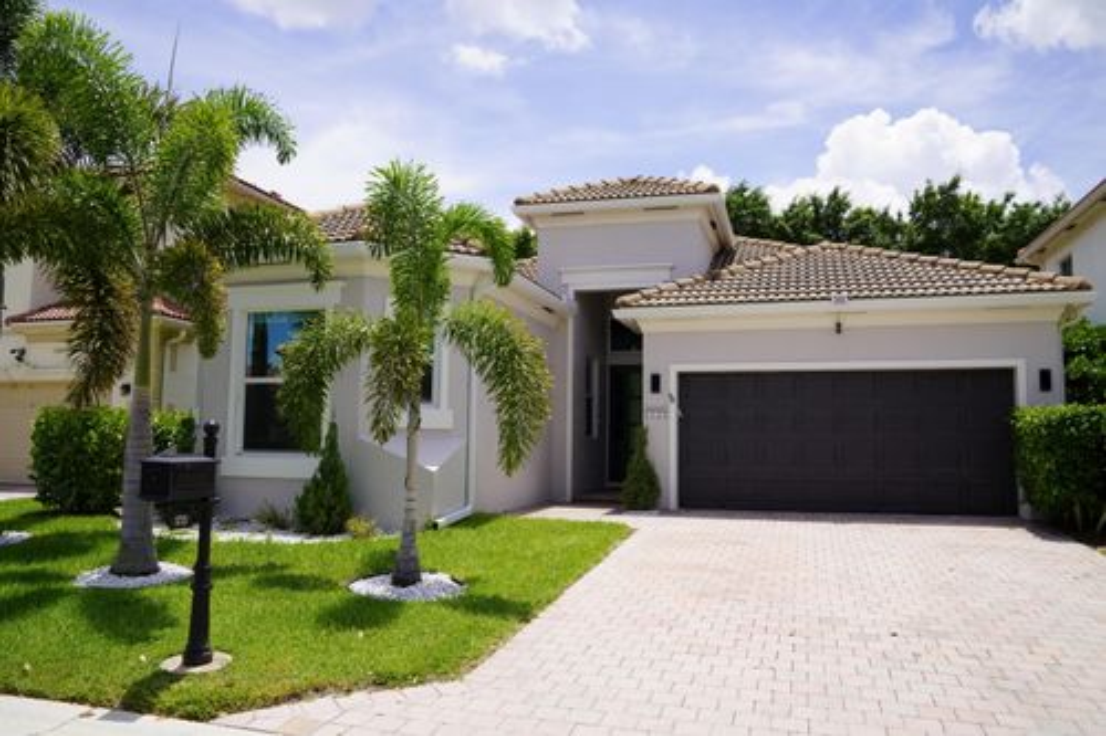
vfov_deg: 47.9
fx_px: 829
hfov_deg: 67.4
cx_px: 553
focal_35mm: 27
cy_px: 368
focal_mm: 27
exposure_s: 1/200
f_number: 10
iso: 100
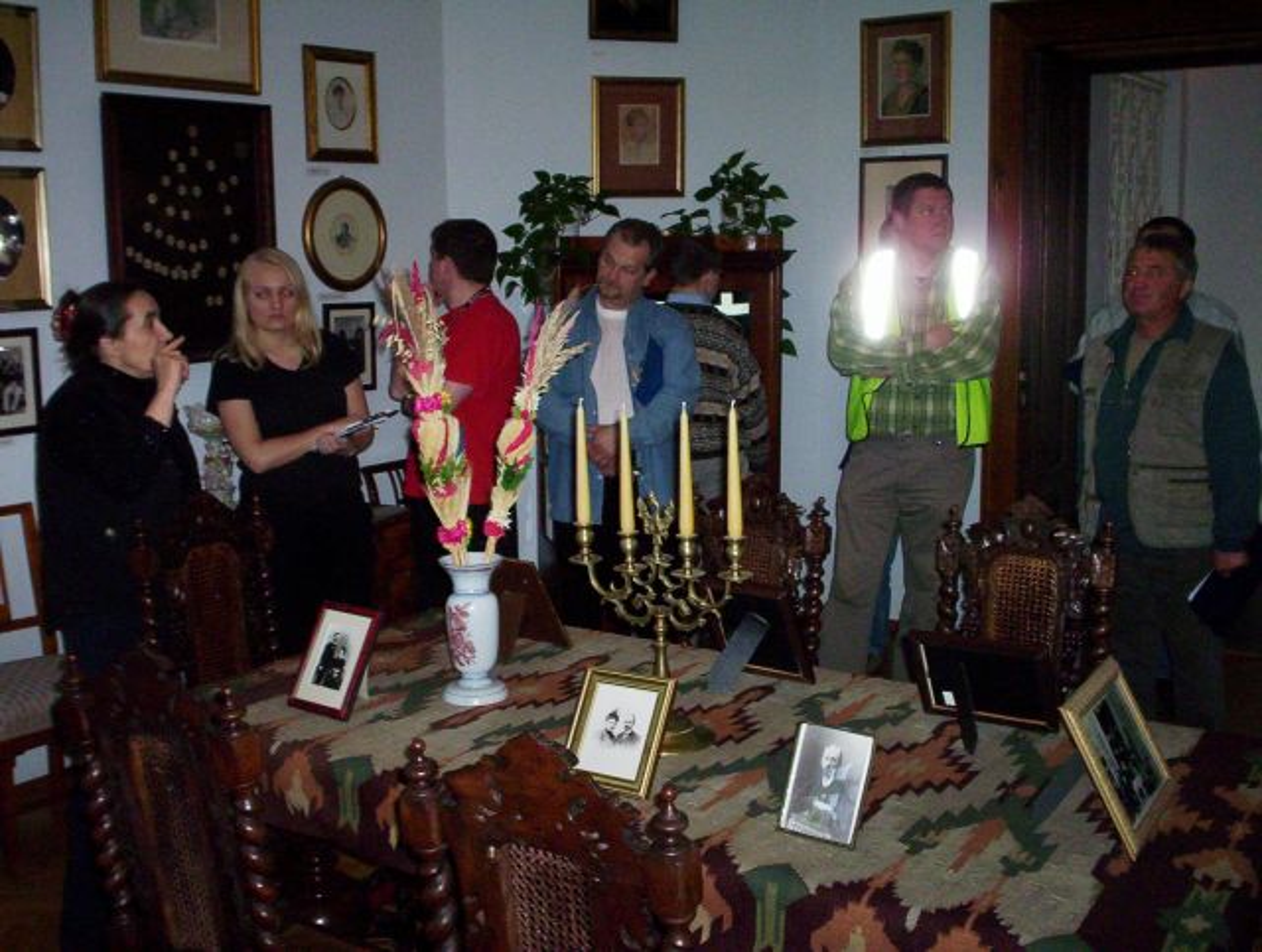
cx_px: 631
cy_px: 476
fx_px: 1388
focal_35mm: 38
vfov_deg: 37.9
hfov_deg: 48.9
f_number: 4.5
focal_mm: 4.99
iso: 140
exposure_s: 1/60
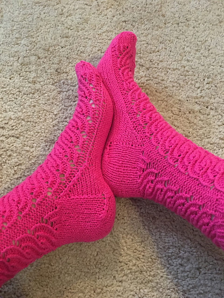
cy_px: 149
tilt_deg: -72.2
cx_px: 112
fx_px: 250
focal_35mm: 29
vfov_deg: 61.7
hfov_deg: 48.2
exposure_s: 1/15
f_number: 2.2
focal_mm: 4.15
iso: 320
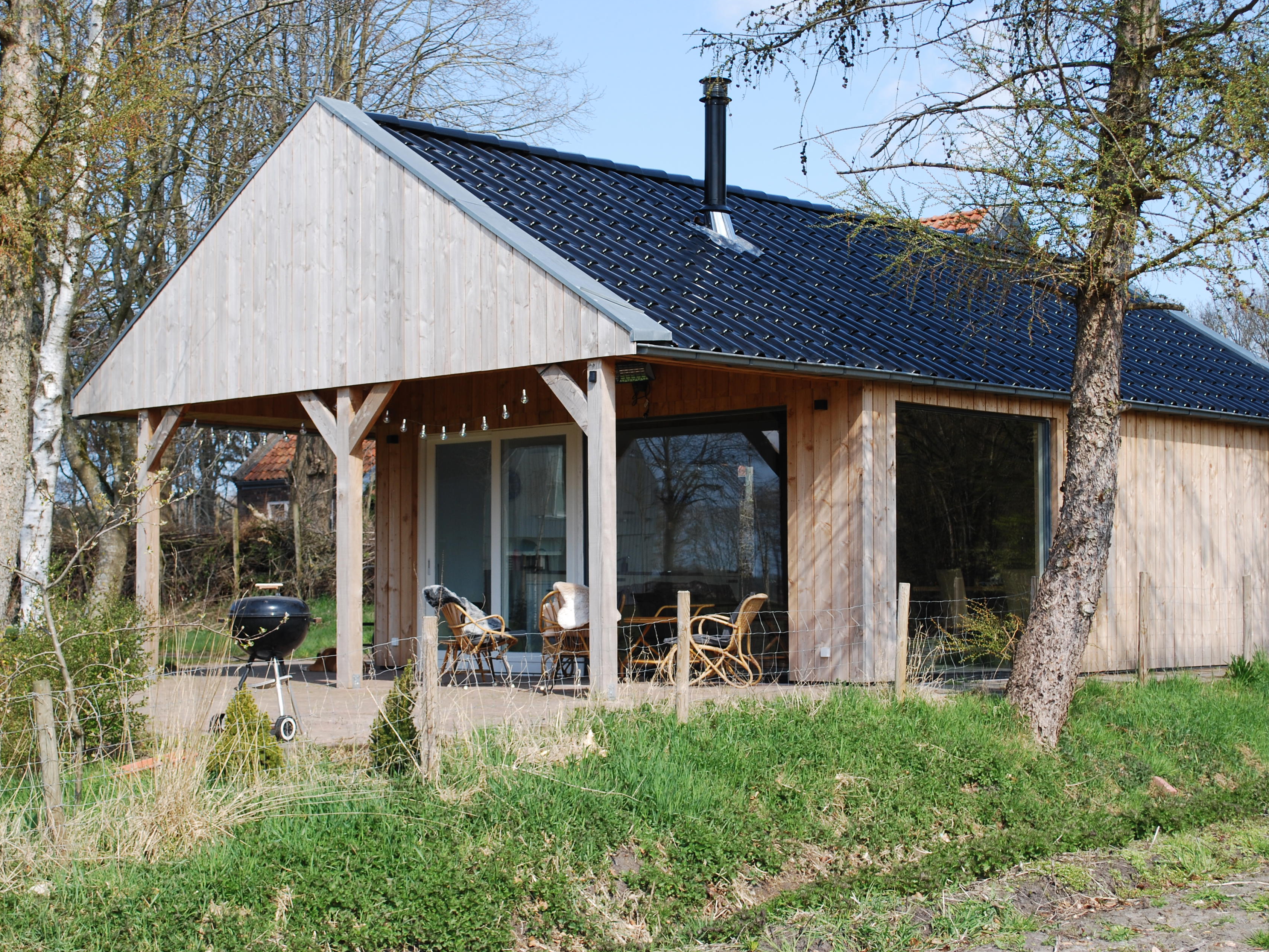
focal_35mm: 58
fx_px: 2110
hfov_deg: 33.5
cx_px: 660
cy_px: 473
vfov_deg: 25.4
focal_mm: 35
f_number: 7.1
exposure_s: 1/200
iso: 100
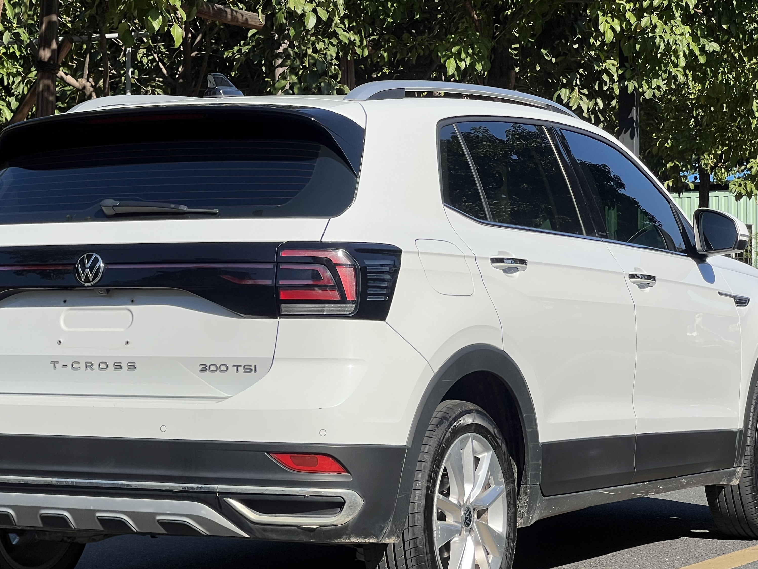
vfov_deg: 14.2
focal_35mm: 104
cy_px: 313
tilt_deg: -0.5
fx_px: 2277
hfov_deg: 18.9
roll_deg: -0.3
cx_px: 336
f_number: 2.8
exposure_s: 1/903
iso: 32
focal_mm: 9
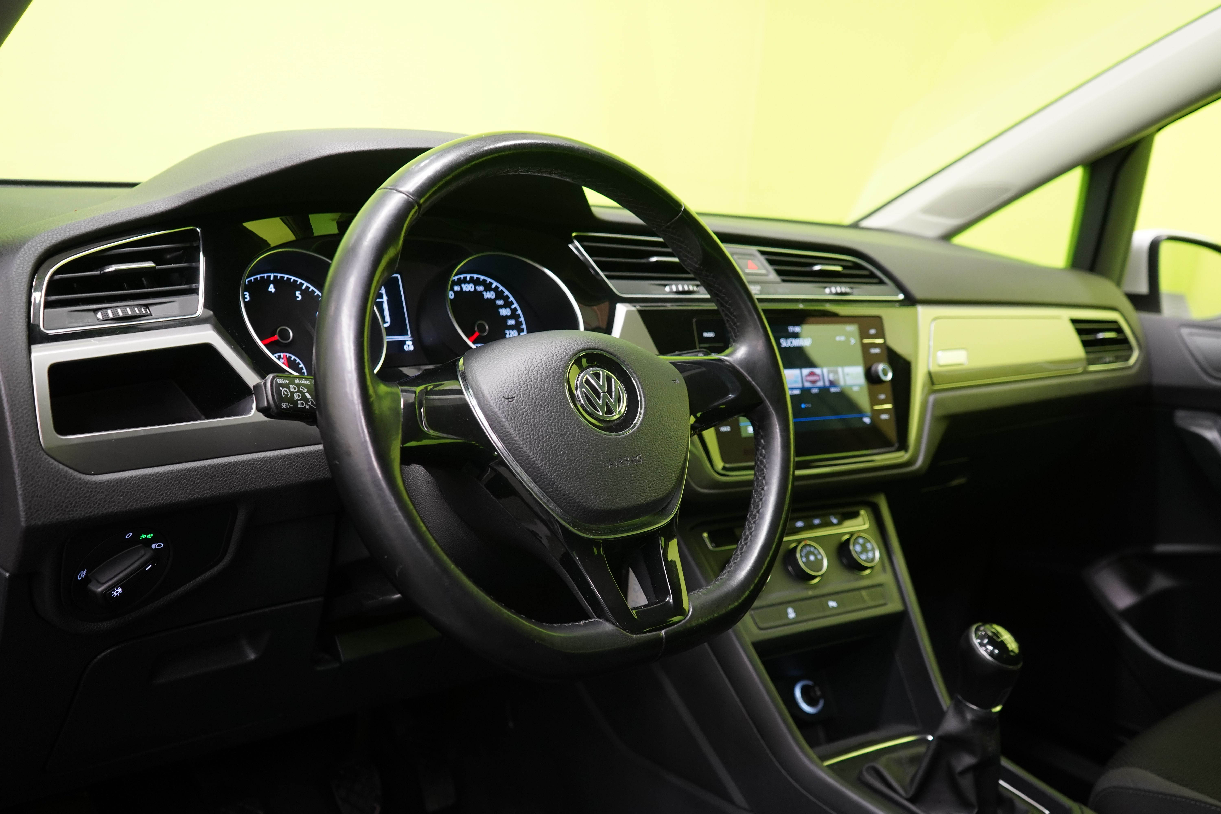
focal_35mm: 32
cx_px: 610
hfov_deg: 58.7
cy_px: 407
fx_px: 1085
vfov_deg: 41.1
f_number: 5
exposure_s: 1/20
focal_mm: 32
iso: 1250
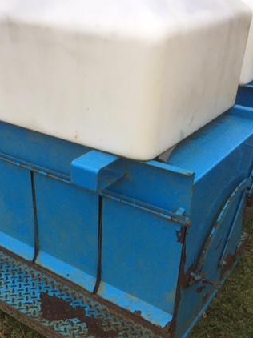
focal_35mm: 44
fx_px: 429
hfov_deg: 32.5
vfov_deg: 42.9
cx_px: 82
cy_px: 183
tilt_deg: -24.6
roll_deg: +0.8
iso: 64
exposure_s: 1/33
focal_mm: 4.15
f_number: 2.2
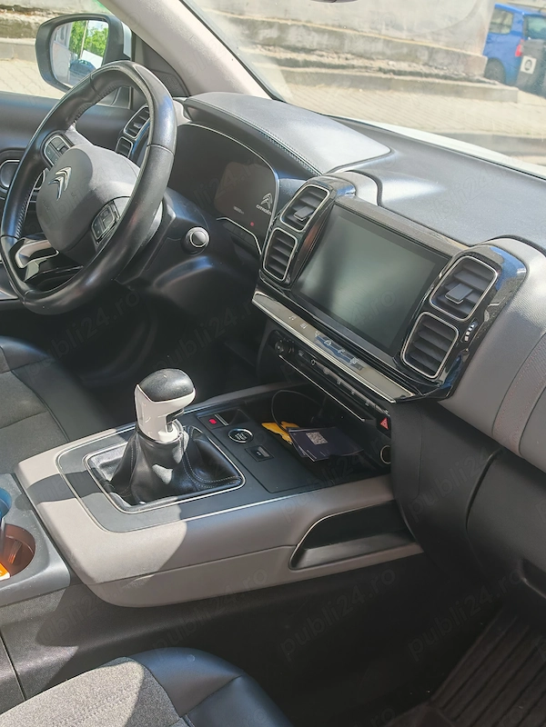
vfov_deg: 52.6
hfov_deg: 40.7
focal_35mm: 35
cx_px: 273
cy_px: 364
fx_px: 736
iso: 100
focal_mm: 6.83
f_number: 2
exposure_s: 1/930
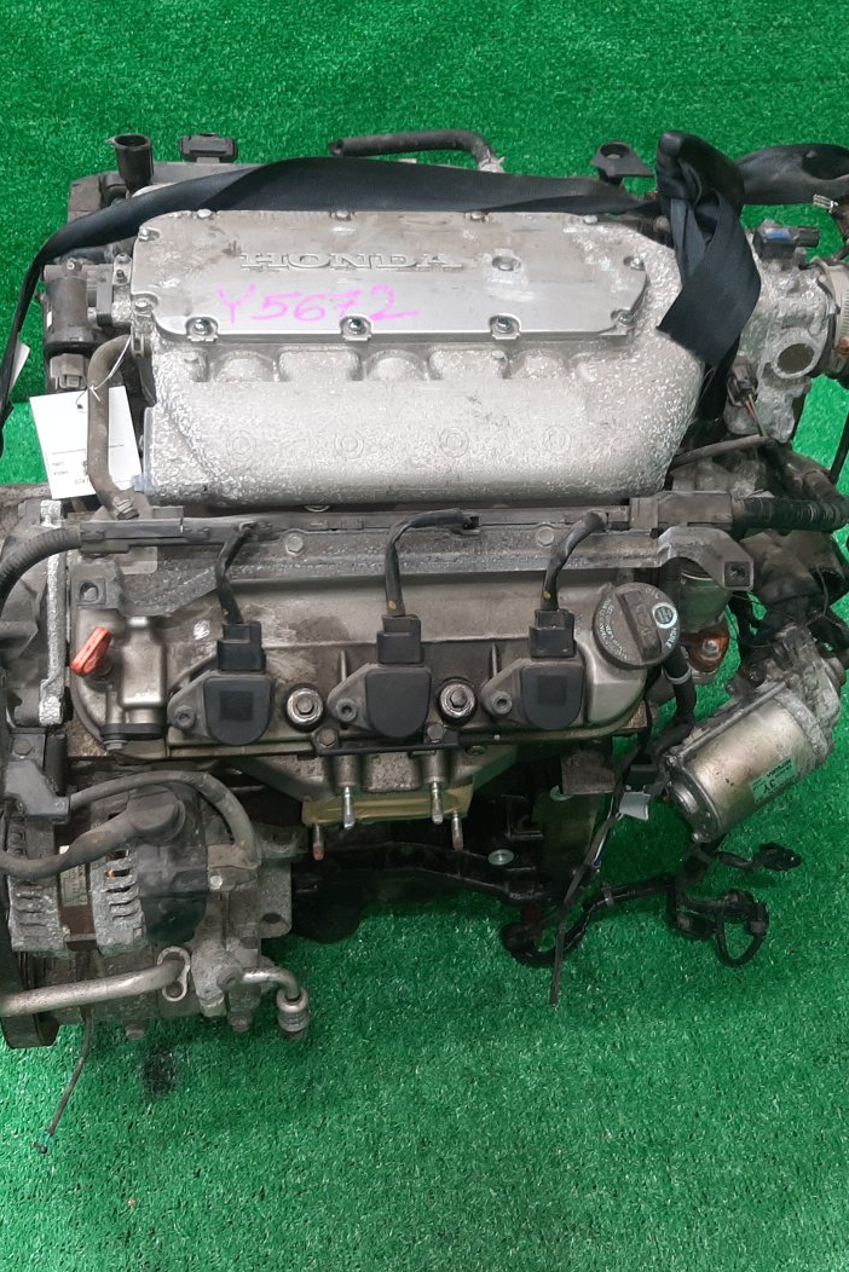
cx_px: 454
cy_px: 635
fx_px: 1308
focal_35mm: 37
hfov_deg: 35.9
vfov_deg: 51.9
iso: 169
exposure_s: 1/50
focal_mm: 3.93
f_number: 1.7
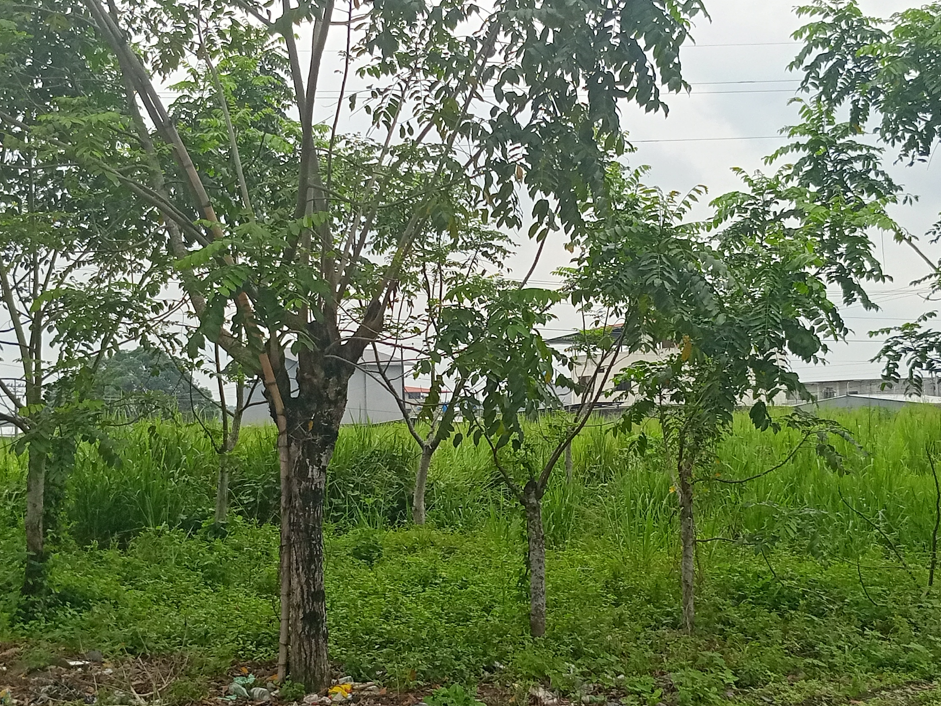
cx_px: 487
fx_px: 1142
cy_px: 346
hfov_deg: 44.8
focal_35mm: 42
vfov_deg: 34.3
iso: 108
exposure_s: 1/830
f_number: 1.6
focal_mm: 4.15
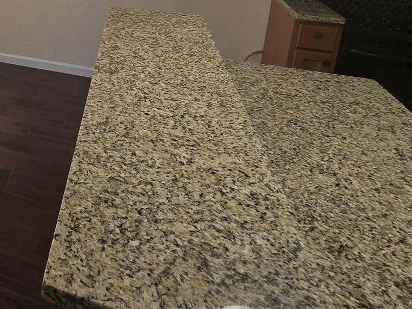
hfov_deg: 38.4
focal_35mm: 35
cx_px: -87
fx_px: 417
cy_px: -16
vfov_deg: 35.8
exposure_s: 1/120
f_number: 2.2
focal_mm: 2.2
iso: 64
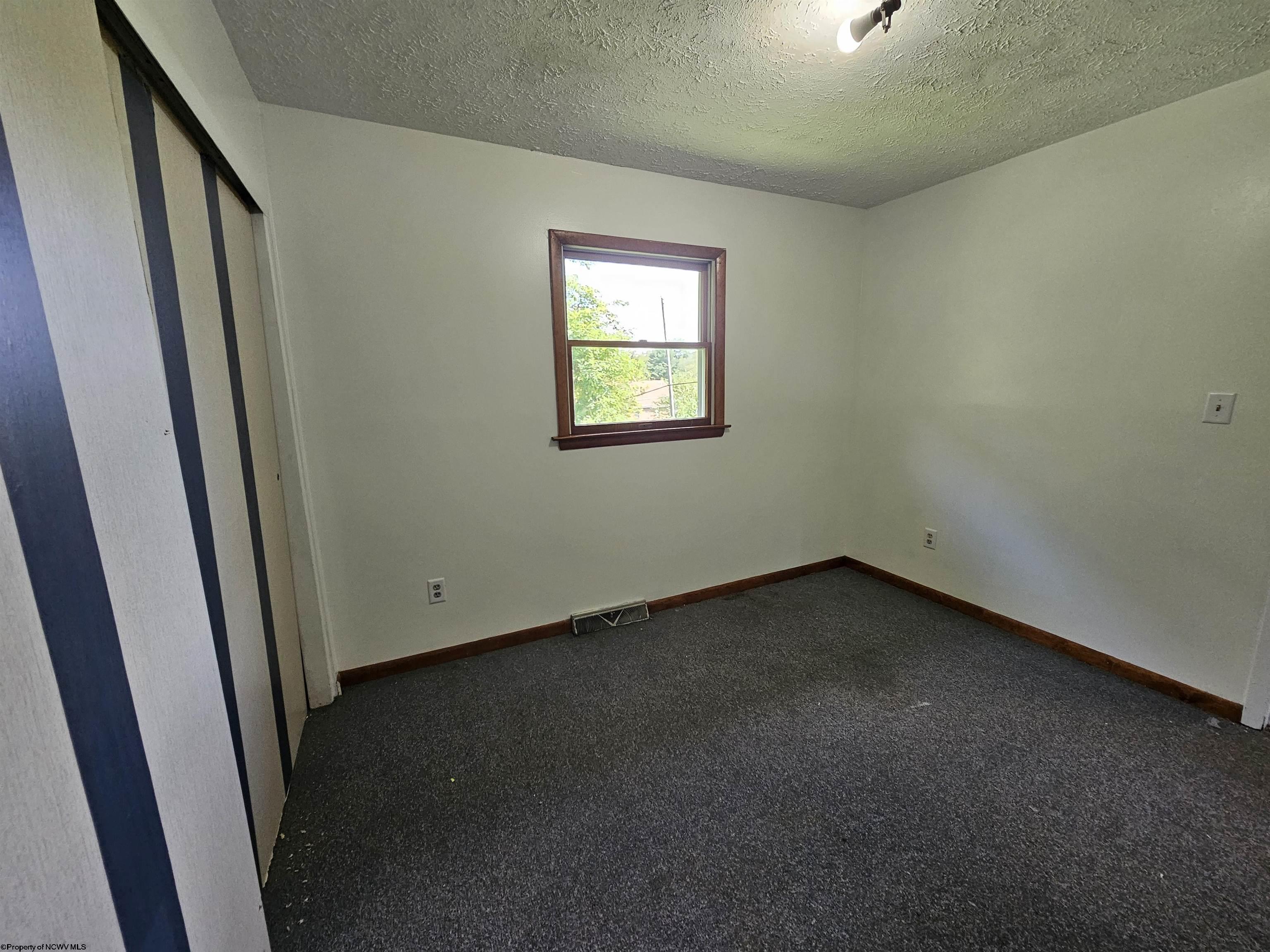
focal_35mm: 13
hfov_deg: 106.2
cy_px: 476
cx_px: 635
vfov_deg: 89.9
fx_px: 477
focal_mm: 2.2
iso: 200
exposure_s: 1/77.4
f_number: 2.2
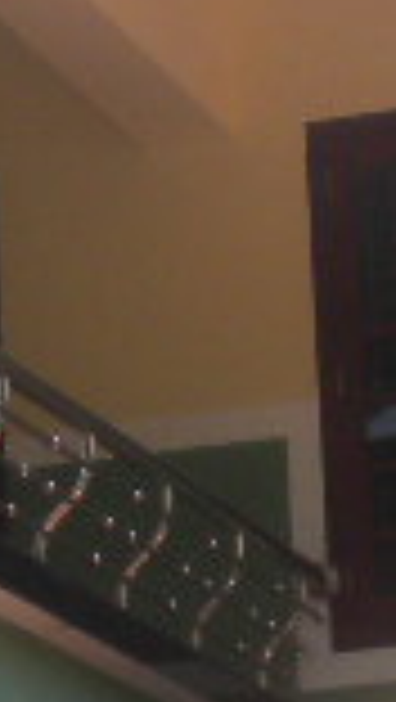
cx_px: 302
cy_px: 783
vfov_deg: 8.5
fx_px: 4675
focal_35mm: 251
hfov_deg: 4.8
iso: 113
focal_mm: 6.3
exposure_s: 1/318
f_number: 4.6
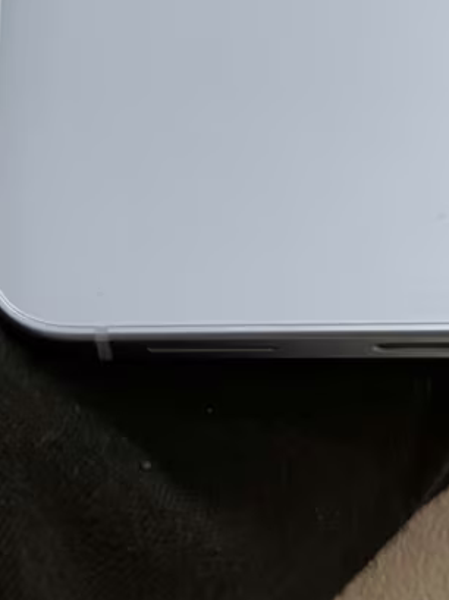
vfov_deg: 9.9
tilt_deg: +9.1
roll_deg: -0.3
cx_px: 445
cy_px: -525
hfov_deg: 7.9
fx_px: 3256
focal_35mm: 188
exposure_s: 1/100
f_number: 1.78
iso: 64
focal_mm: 6.76
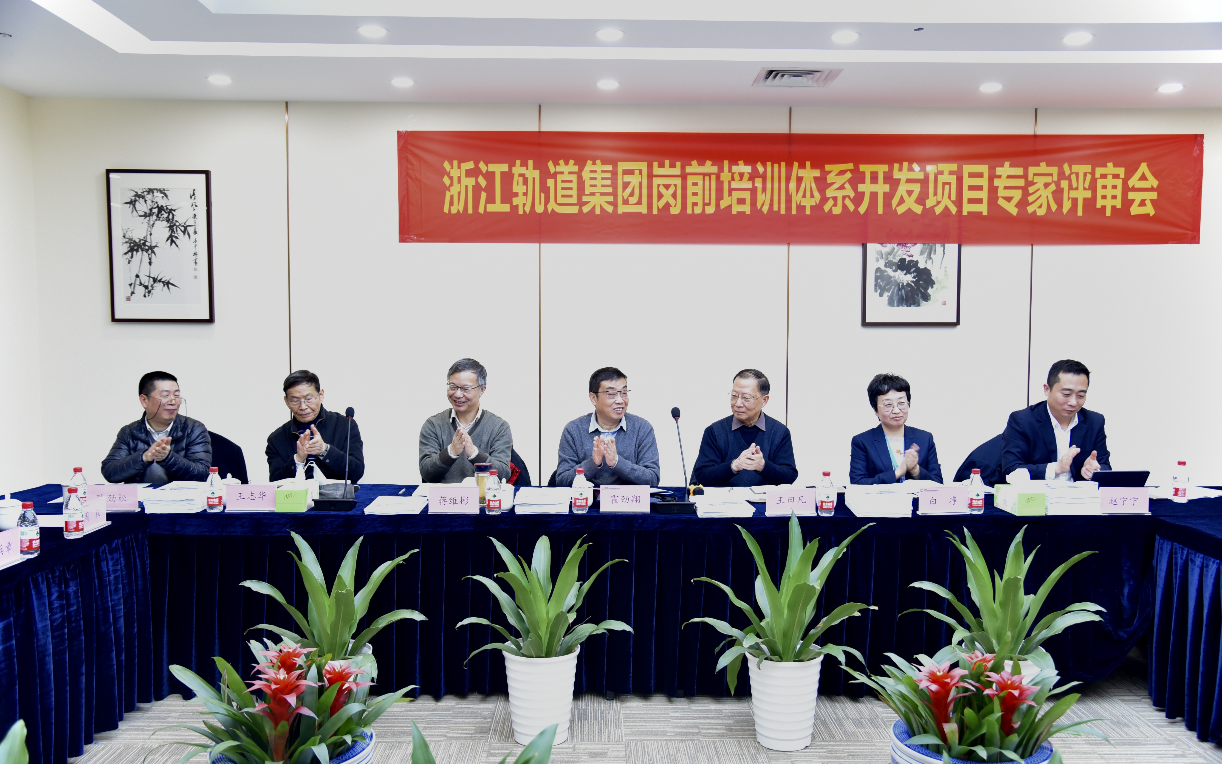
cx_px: 609
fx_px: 1066
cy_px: 390
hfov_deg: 59.7
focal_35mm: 32
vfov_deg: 39.4
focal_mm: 31
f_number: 4
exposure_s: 1/100
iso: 2000
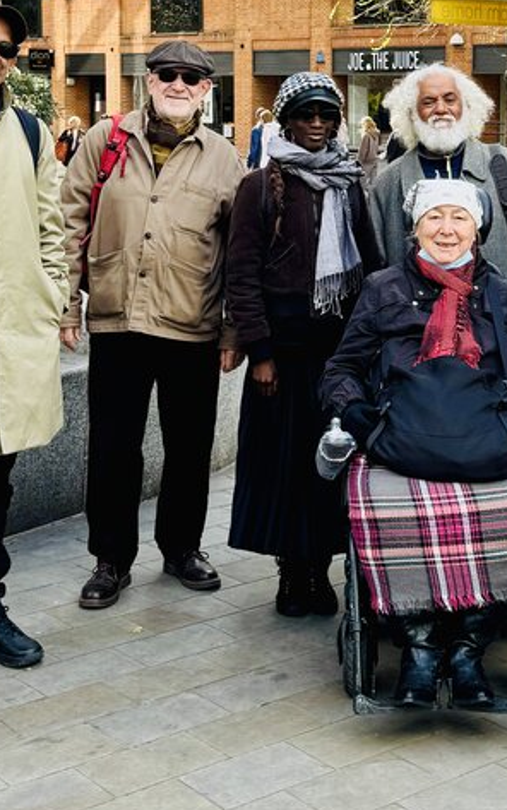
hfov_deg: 28.9
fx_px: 950
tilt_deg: -3.2
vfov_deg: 46.2
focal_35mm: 43
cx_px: 437
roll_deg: -0.1
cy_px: 396
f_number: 1.78
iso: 80
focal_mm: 6.76
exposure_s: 1/707
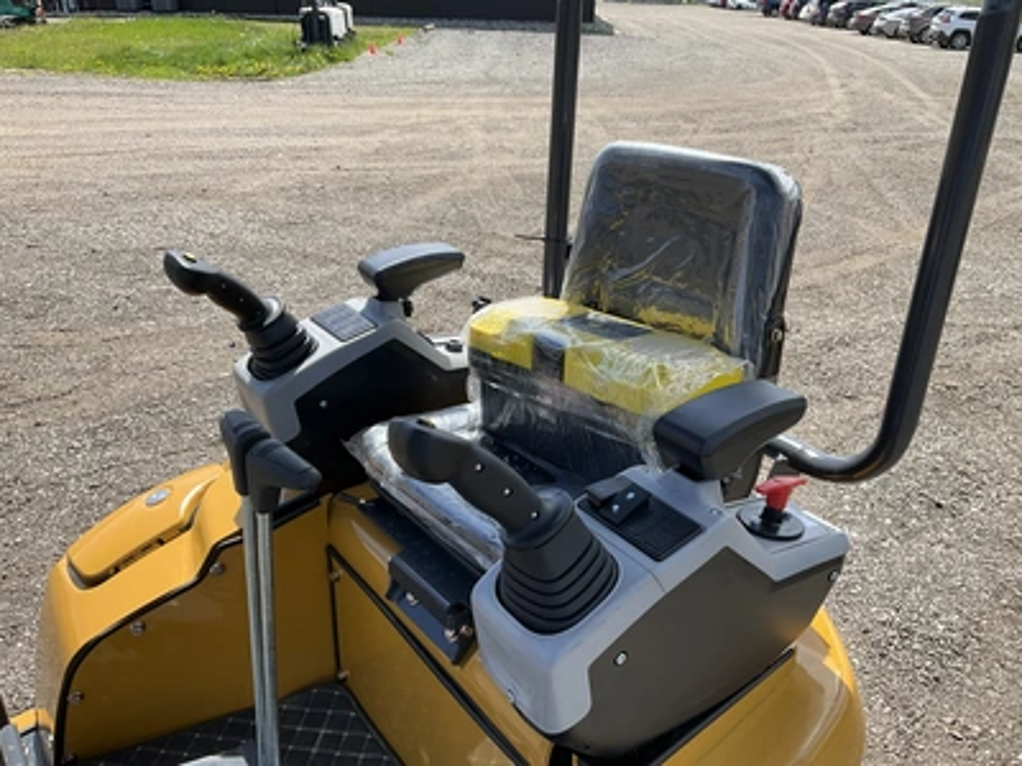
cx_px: 511
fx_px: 856
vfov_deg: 48.2
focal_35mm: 29
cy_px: 383
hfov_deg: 61.7
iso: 25
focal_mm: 3
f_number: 1.8
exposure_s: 1/944
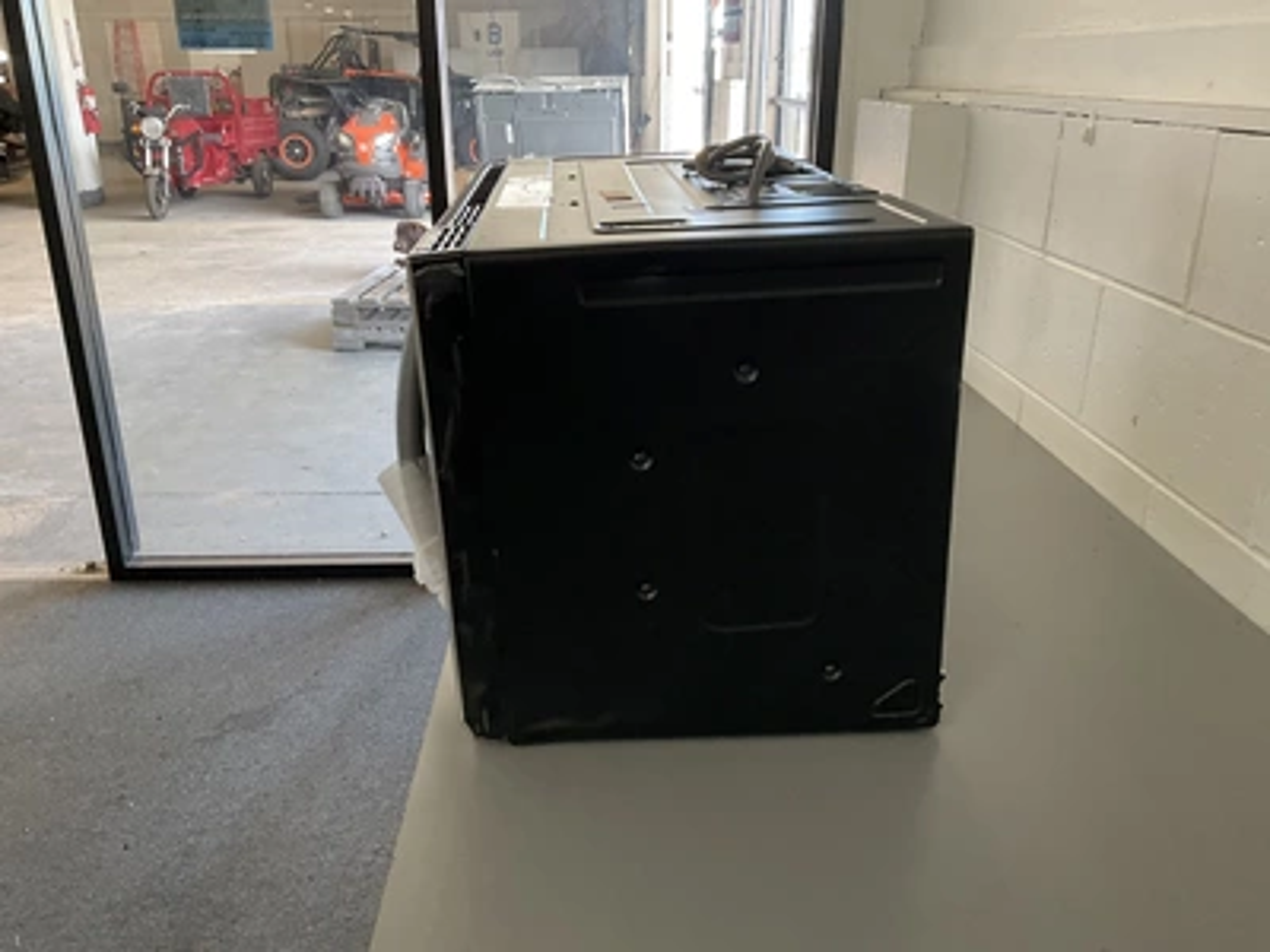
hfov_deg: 61.7
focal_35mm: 29
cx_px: 635
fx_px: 1064
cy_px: 476
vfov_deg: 48.2
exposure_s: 1/60
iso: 125
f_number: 1.8
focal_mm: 3
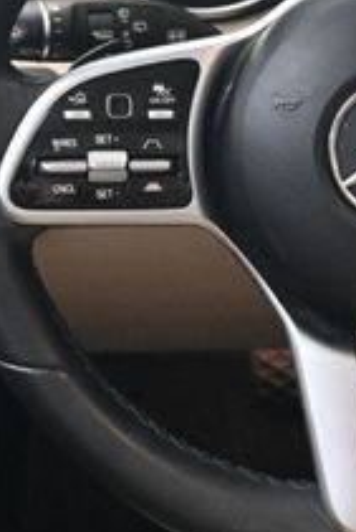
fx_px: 1514
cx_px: 391
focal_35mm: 102
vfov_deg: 19.8
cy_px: 117
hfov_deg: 13.2
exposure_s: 1/60
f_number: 4
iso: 5000
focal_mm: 22.5
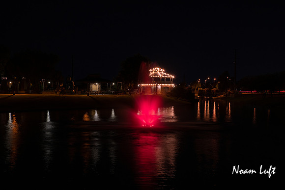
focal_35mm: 55
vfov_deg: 24.6
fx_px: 435
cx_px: 142
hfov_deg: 36.2
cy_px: 95
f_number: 14
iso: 200
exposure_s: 3
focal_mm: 55
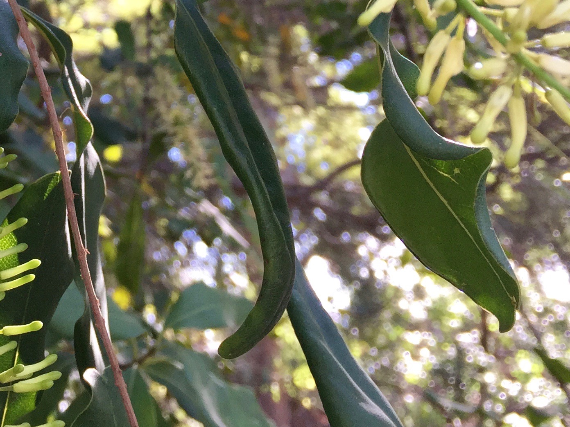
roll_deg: +9.2
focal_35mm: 68
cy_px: -58
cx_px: 52
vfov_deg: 20.5
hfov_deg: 27.5
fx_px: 1120
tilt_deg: +25.7
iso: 50
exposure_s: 1/120
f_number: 2.2
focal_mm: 4.15
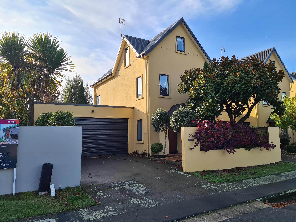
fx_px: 222
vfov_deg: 53.1
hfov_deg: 67.3
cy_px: 111
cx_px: 148
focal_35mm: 26
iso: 50
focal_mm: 5.4
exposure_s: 1/980
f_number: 1.8
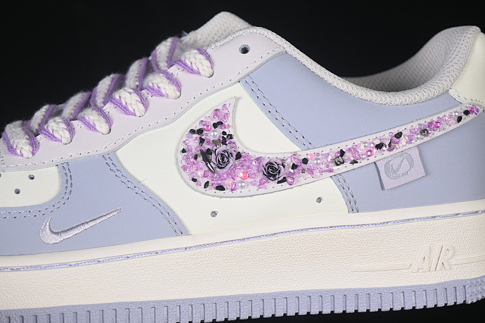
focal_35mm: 75
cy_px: 162
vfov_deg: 18.2
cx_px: 242
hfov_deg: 27.0
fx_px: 1010
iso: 160
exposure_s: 1/80
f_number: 7.1
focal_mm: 50
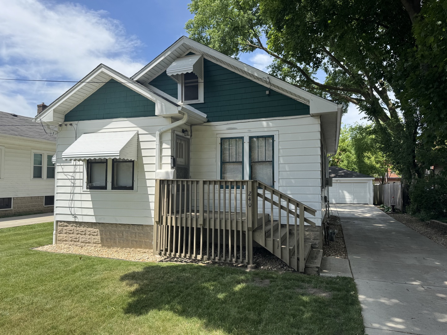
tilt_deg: +1.0
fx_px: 310
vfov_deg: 56.8
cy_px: 168
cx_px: 224
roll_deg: +0.2
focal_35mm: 24
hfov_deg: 71.6
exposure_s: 1/2105
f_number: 1.78
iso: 80
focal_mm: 6.76
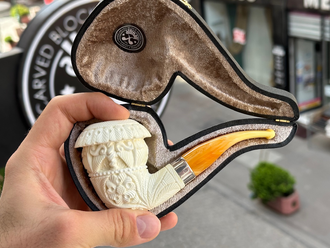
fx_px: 486
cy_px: 120
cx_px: 170
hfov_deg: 37.5
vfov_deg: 28.6
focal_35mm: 51
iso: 64
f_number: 1.78
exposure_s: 1/571
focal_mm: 6.86
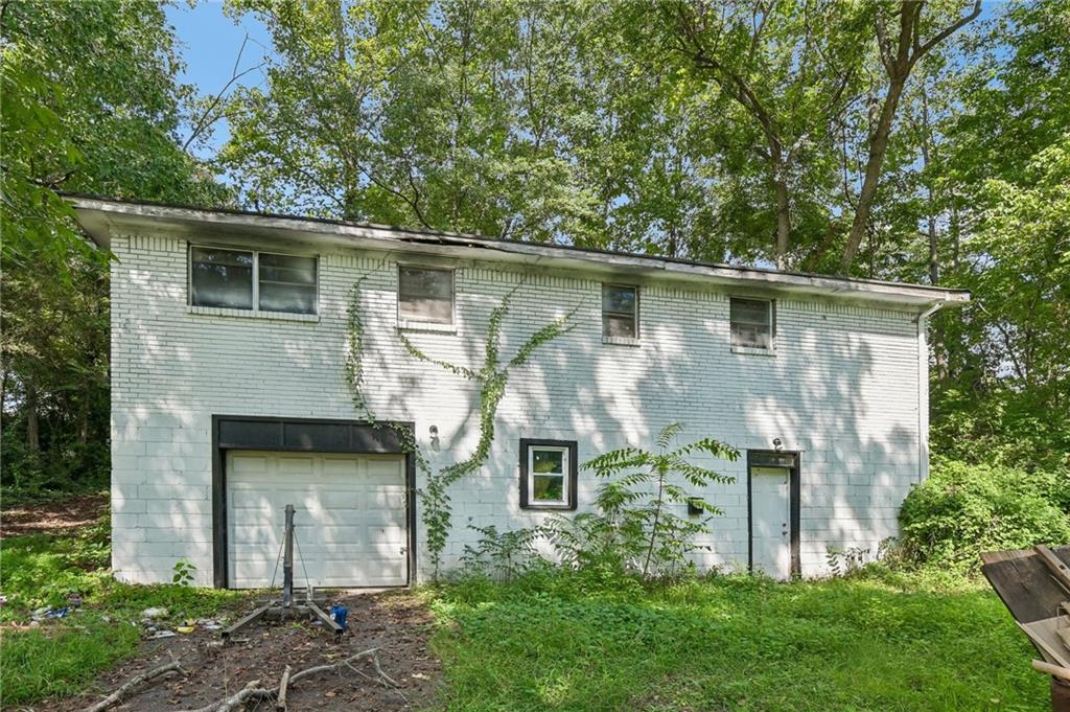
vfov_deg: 64.5
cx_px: 535
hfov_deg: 87.0
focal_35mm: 19
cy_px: 356
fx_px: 564
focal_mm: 19
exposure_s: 1/320
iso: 200
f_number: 8
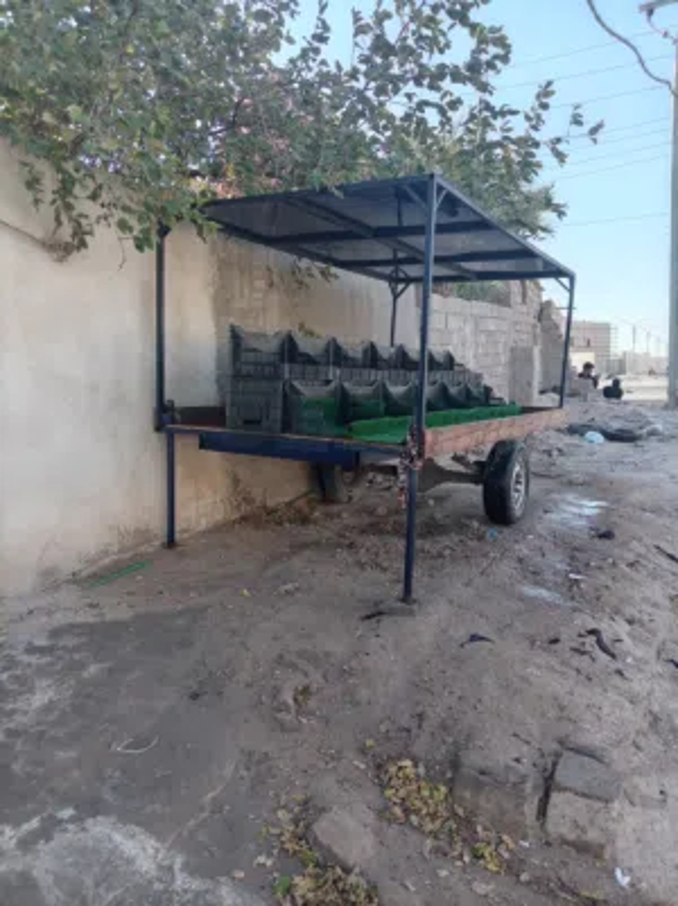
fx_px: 654
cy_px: 453
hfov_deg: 54.8
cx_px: 339
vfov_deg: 69.4
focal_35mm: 25
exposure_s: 1/230
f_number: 1.8
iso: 100
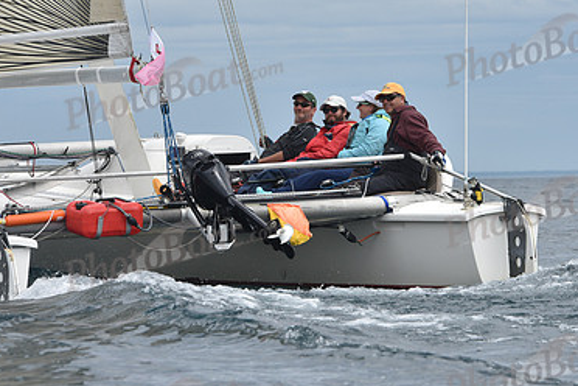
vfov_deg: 5.0
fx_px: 4383
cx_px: 365
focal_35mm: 273
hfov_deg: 7.5
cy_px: 149
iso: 250
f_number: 9
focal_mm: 175
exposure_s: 1/800
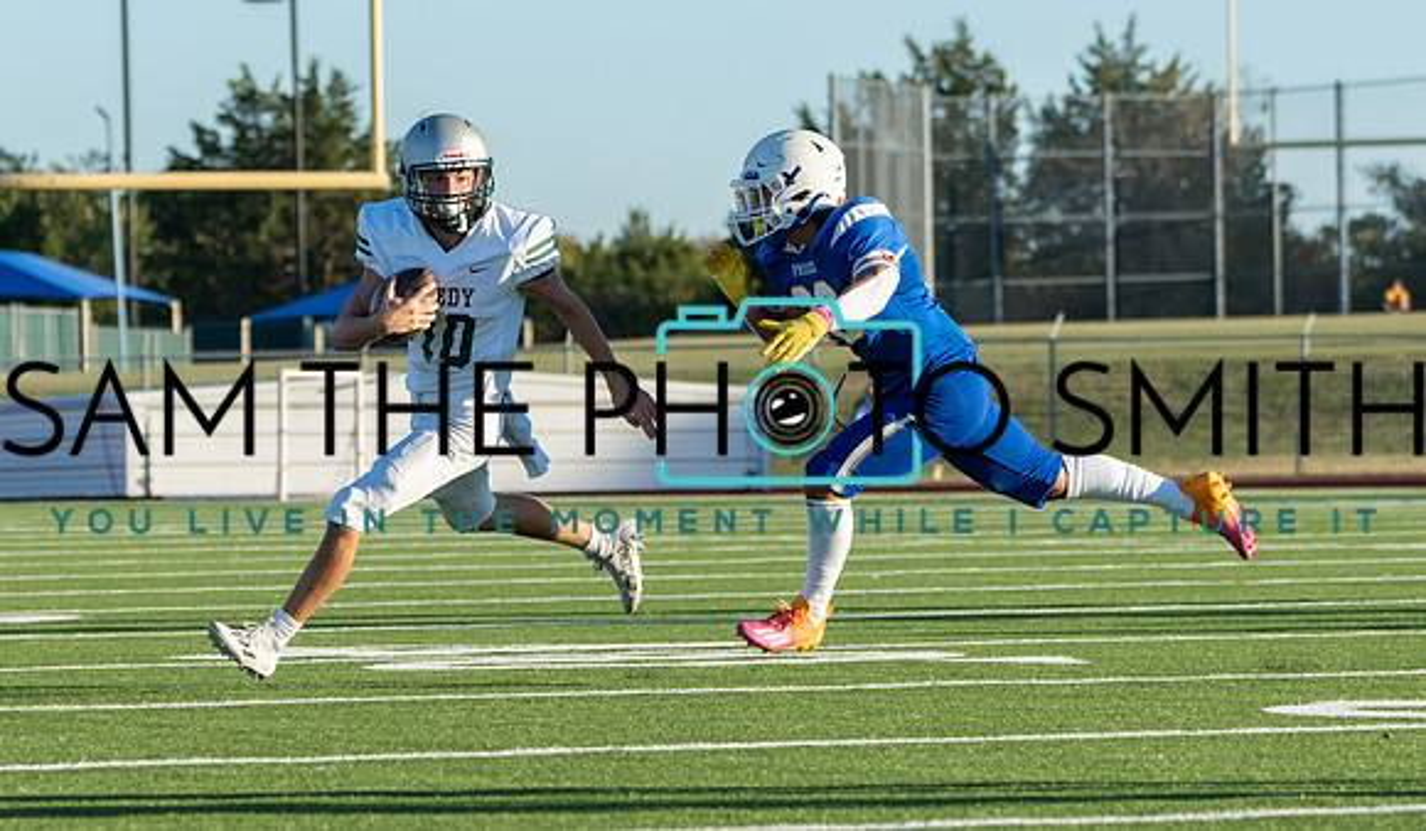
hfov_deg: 7.7
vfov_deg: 4.5
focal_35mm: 279
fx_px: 10633
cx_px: 383
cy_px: 405
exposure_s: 1/1250
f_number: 5.6
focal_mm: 148
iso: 640
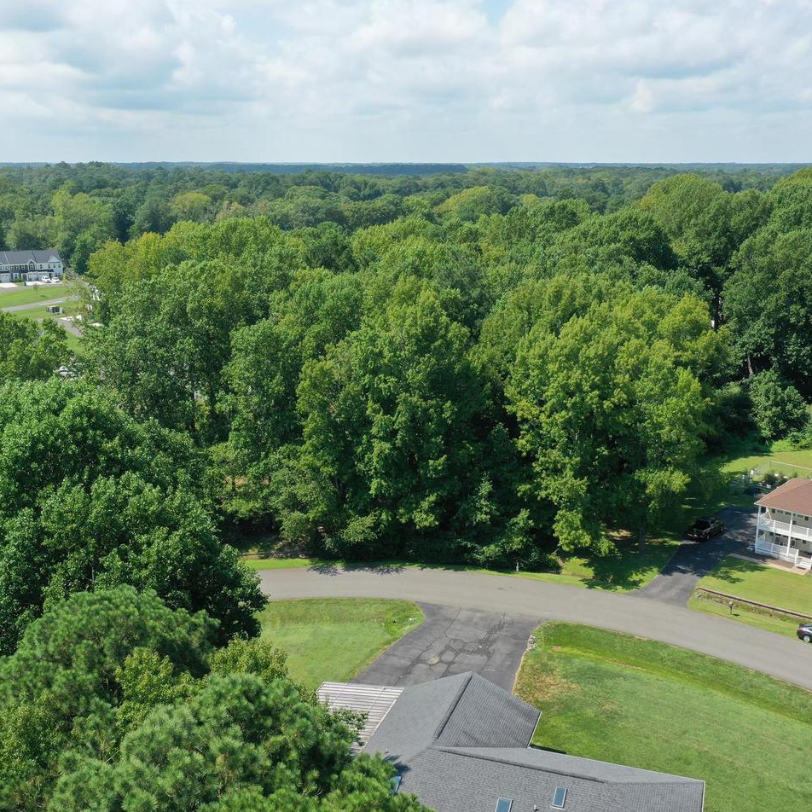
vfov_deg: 46.0
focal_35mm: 36
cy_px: 407
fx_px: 955
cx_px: 420
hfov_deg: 46.0
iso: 100
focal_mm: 10.26
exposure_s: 1/400
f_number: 5.6
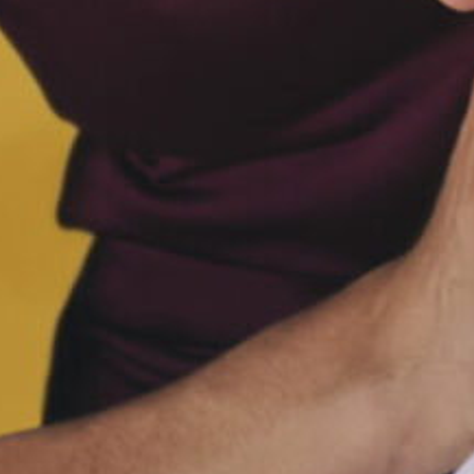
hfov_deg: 9.5
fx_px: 2634
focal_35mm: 170
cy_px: -1424
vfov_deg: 7.4
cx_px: 1006
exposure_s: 1/200
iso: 400
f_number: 8
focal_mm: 17
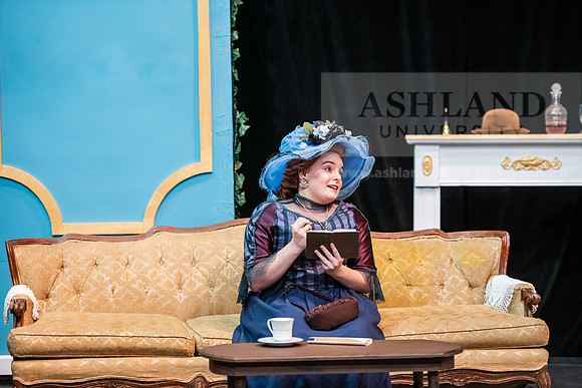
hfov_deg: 18.3
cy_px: 194
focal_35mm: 112
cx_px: 291
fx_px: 1811
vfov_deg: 12.2
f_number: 3.2
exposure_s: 1/200
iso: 3200
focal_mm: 112
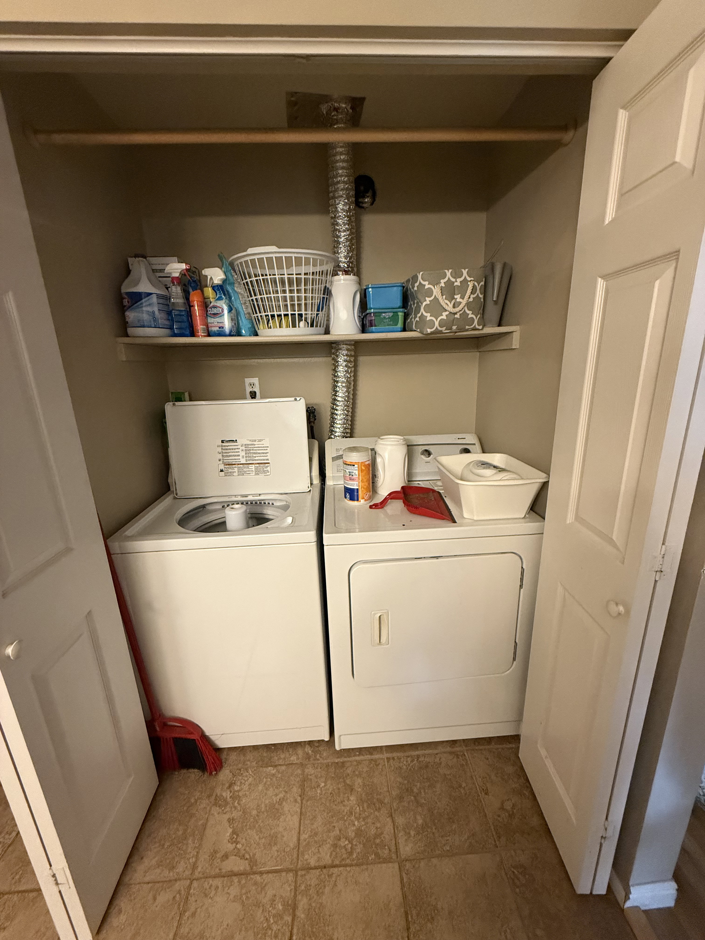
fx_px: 380
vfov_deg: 102.1
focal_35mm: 14
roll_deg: +1.0
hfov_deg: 85.7
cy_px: 470
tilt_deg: -15.3
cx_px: 352
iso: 640
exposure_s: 1/60
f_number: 2.2
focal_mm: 2.22
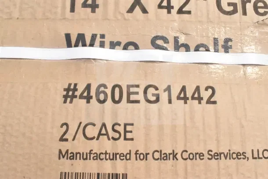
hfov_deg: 49.5
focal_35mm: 39
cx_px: 134
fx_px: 290
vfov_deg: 34.2
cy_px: 90
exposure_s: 1/2500
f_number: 25
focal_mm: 26
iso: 6400
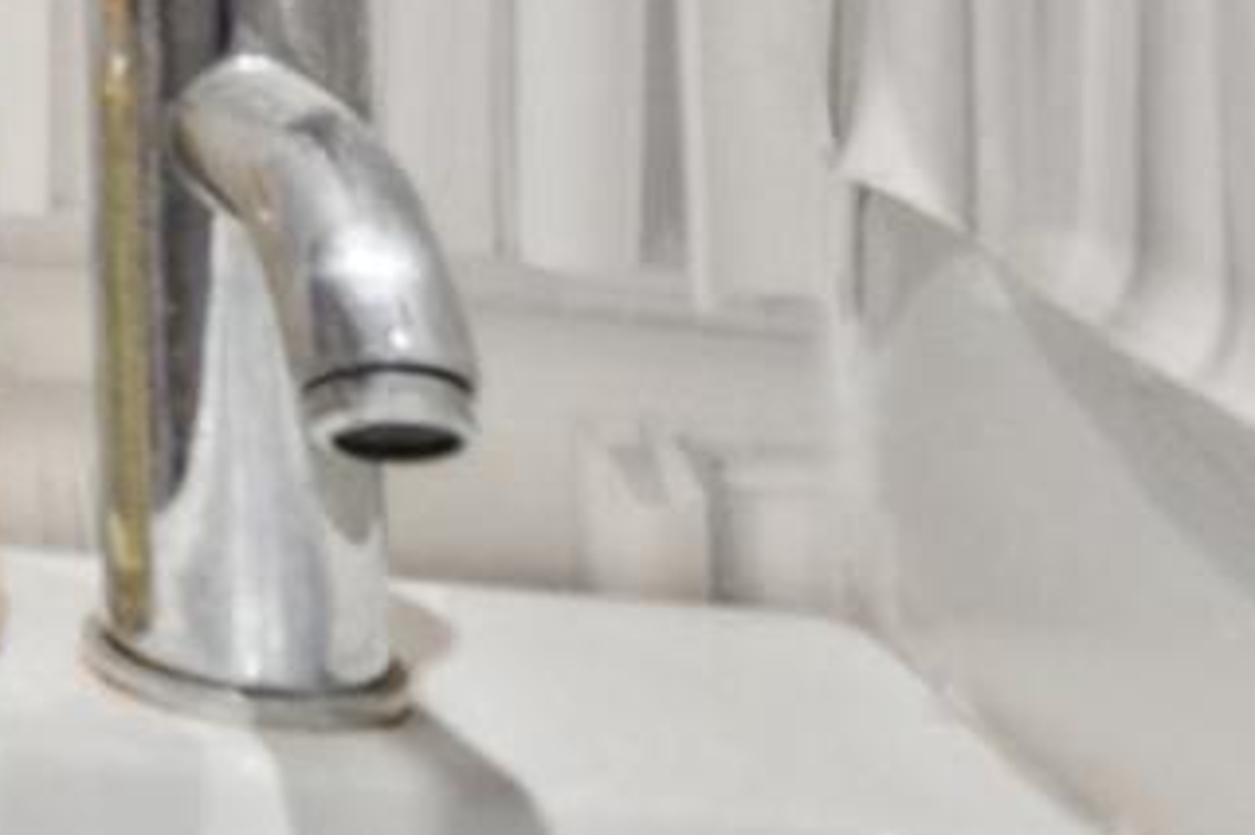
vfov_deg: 13.2
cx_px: -2059
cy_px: -543
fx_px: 3345
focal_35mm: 96
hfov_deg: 13.1
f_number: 8
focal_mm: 10
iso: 200
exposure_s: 1/3.33
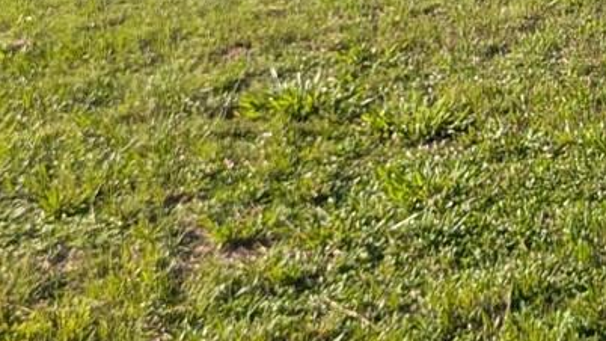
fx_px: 1671
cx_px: 626
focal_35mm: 104
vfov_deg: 11.5
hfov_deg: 19.9
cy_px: -21
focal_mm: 6.81
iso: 47
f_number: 1.85
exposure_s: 1/1088
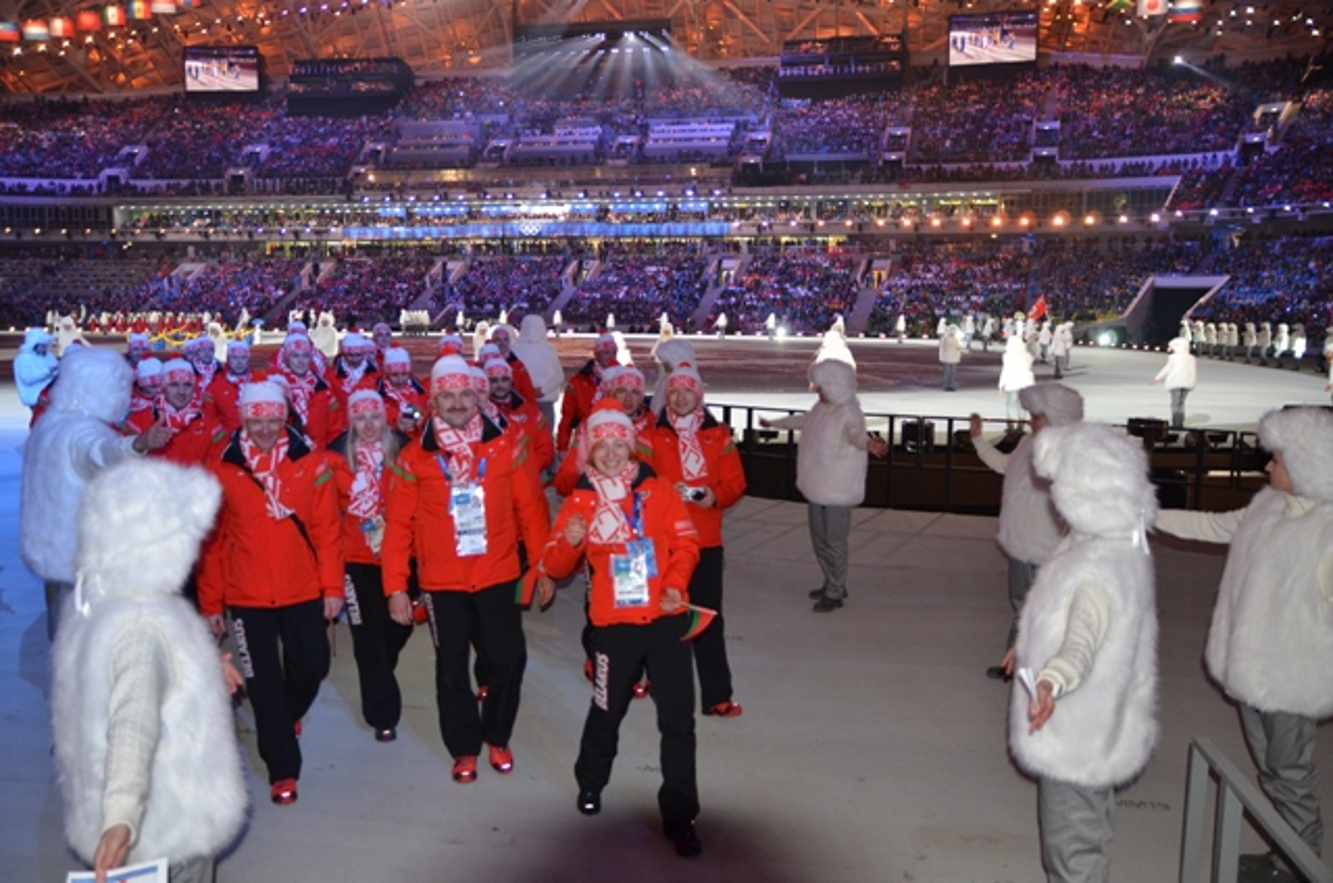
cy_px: 442
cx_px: 666
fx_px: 1053
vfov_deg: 45.5
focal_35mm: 28
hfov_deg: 64.7
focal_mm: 19
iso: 800
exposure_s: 1/60
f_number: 3
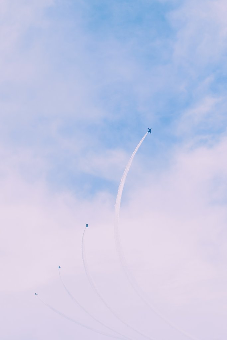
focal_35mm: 120
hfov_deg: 11.4
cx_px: 114
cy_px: 170
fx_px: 1135
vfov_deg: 17.1
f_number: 11
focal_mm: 80
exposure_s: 1/900
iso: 400
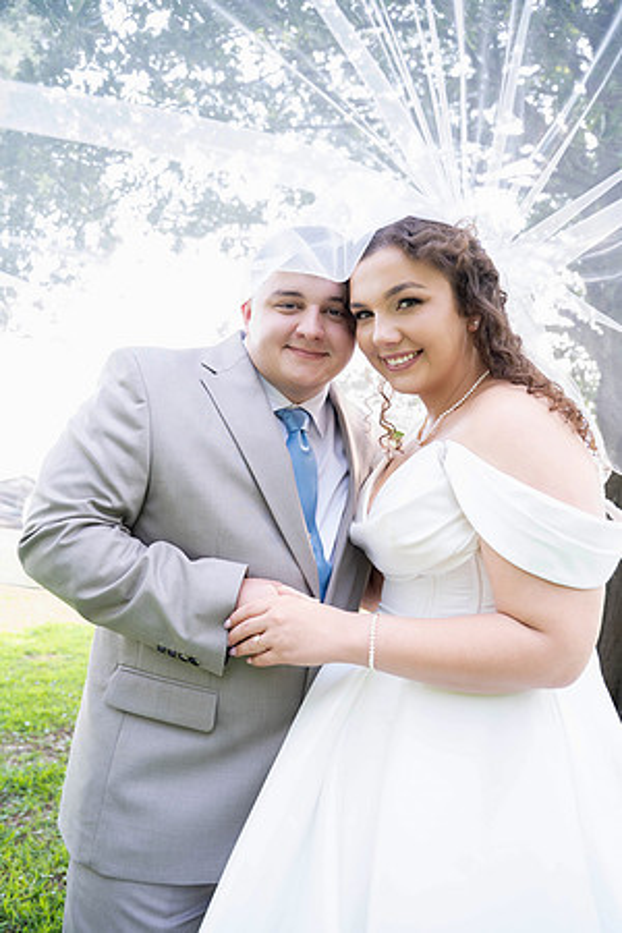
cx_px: 311
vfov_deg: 73.7
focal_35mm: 24
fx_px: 622
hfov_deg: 53.1
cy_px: 466
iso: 200
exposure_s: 1/100
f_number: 3.5
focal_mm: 24
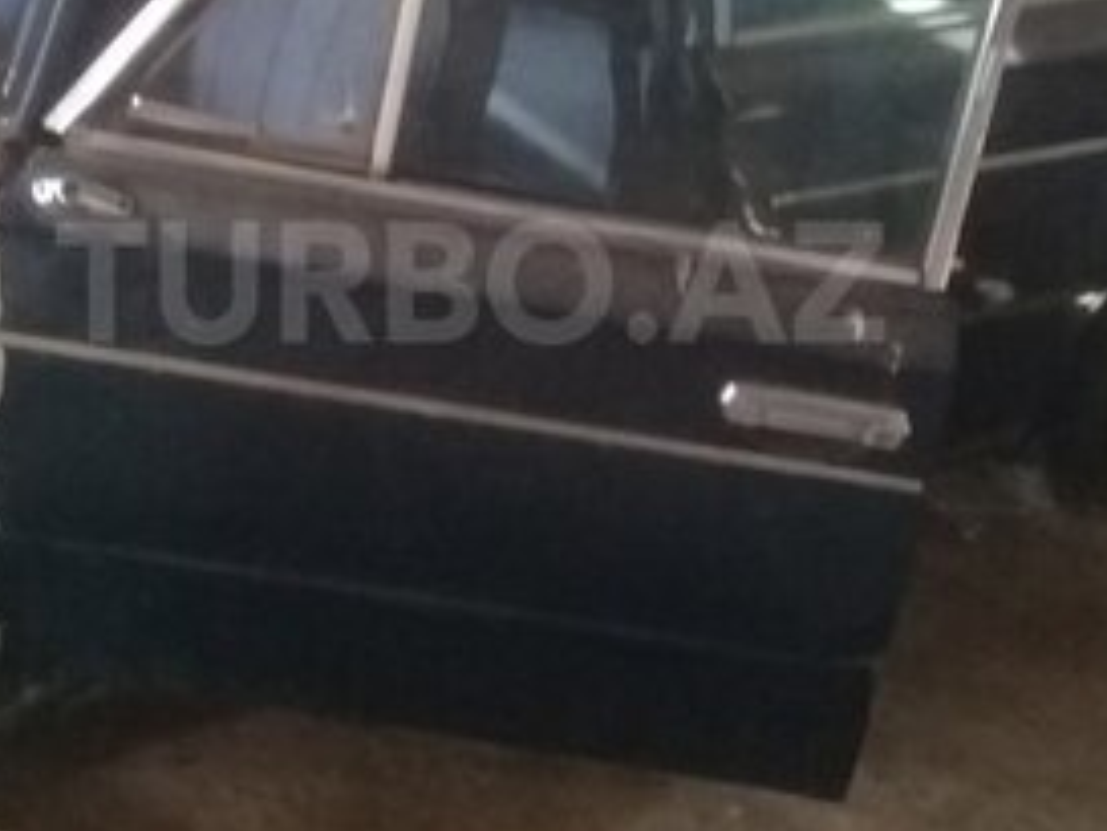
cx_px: 470
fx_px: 2400
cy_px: 282
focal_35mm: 75
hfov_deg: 26.0
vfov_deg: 19.6
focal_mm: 3.3
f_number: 2.2
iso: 400
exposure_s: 1/17
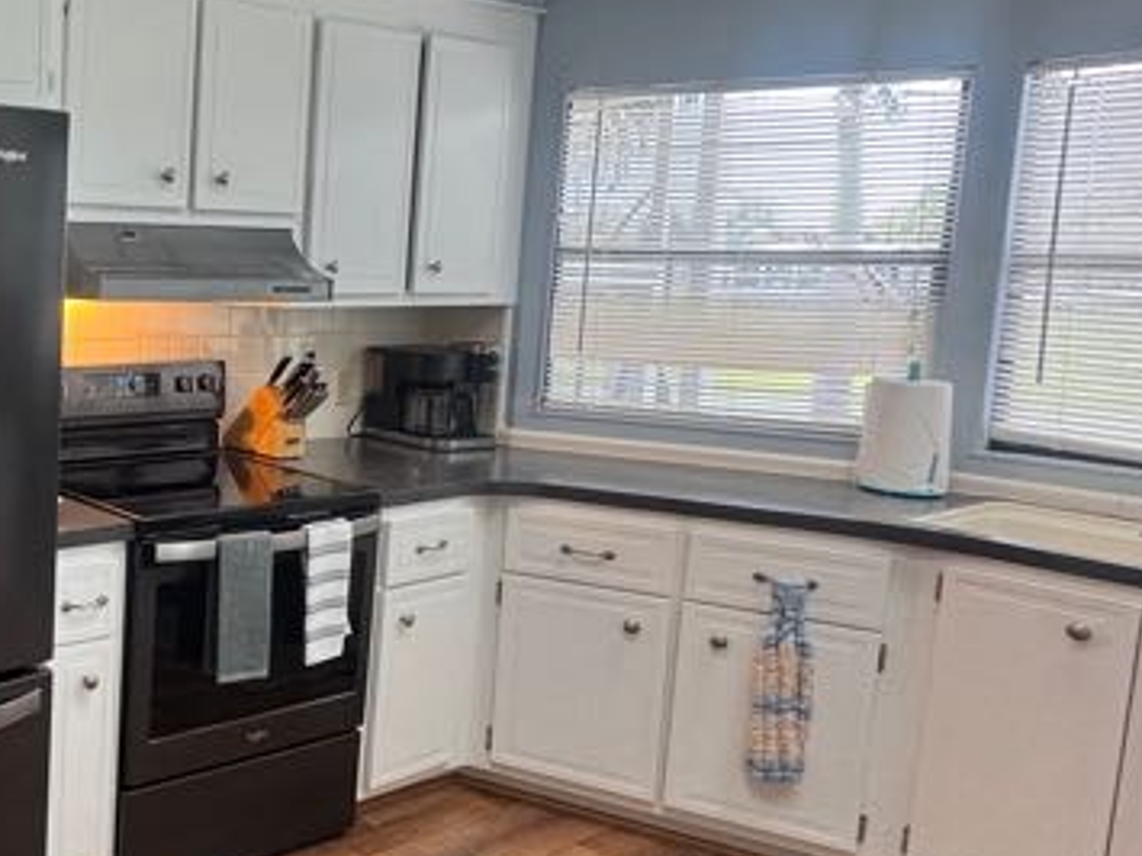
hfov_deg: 43.8
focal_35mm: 33
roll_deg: -1.8
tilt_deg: -7.3
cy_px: 365
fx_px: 1088
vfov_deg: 42.8
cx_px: -90
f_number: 2.2
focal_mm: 2.22
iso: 200
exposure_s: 1/120
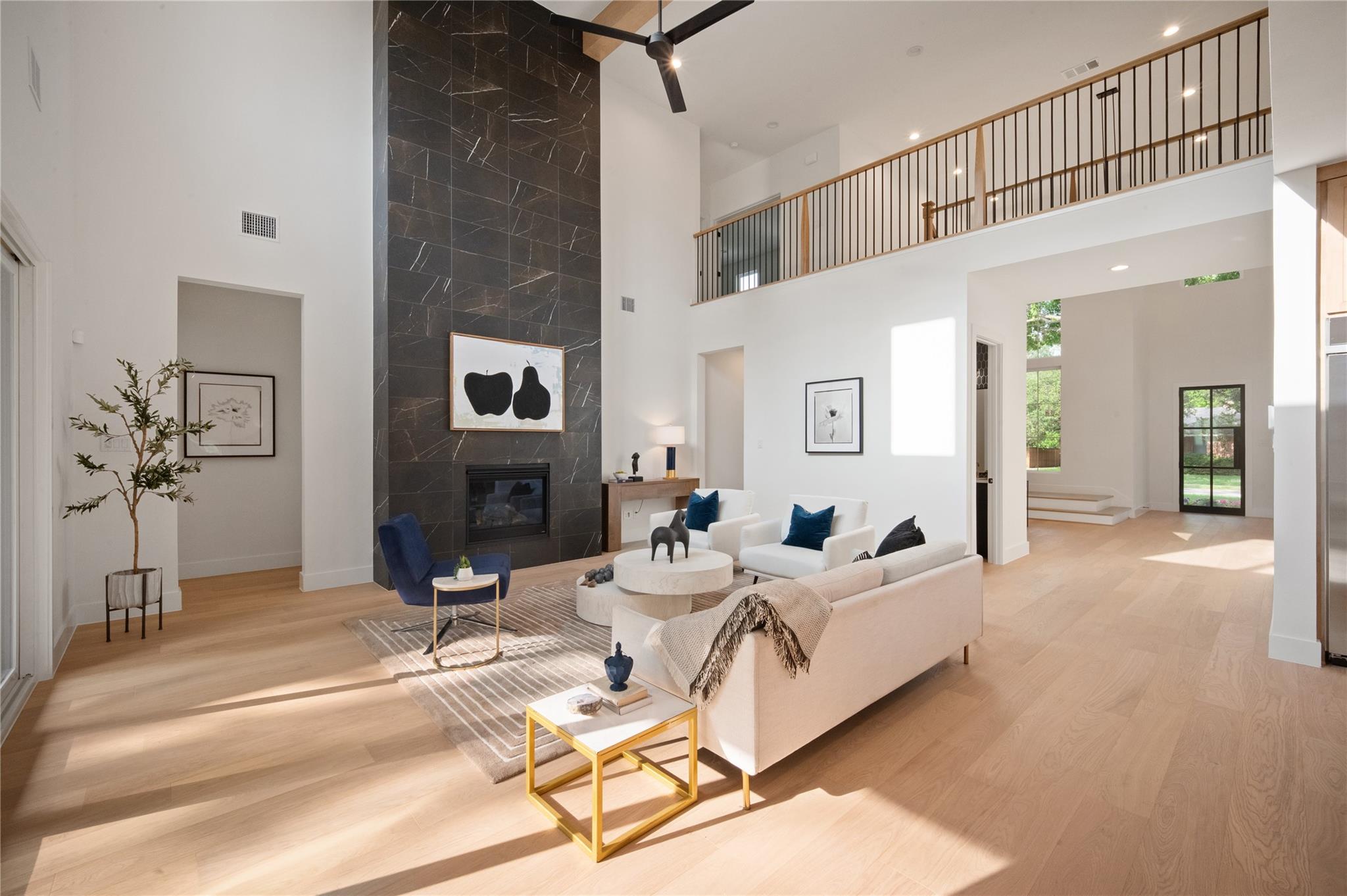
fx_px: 523
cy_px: 448
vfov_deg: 81.1
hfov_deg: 104.3
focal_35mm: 14
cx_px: 674
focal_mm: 14
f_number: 13
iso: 800
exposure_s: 1/400
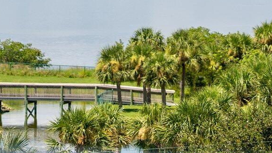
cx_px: 212
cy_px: 23
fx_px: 2272
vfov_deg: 3.9
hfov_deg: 6.8
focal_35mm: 315
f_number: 1.4
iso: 40
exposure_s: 1/8000
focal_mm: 85
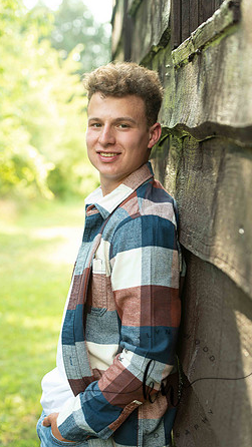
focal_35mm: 74
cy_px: 222
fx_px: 879
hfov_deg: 16.3
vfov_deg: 28.6
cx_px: 105
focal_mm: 70
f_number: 4
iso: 400
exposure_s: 1/200
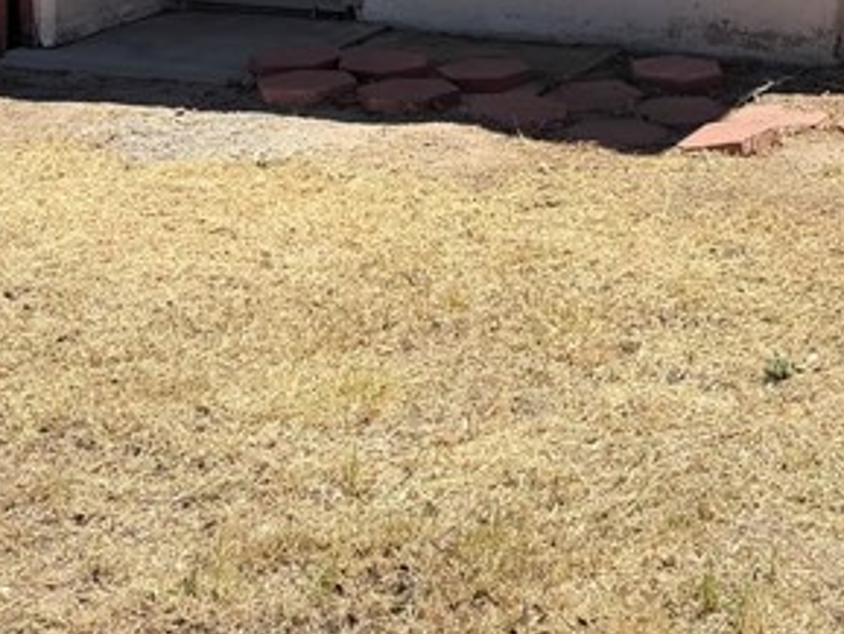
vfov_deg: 15.9
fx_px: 2073
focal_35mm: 85
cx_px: 613
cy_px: -327
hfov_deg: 22.8
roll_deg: +1.9
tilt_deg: -3.1
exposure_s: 1/3953
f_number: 1.78
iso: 80
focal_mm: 6.76
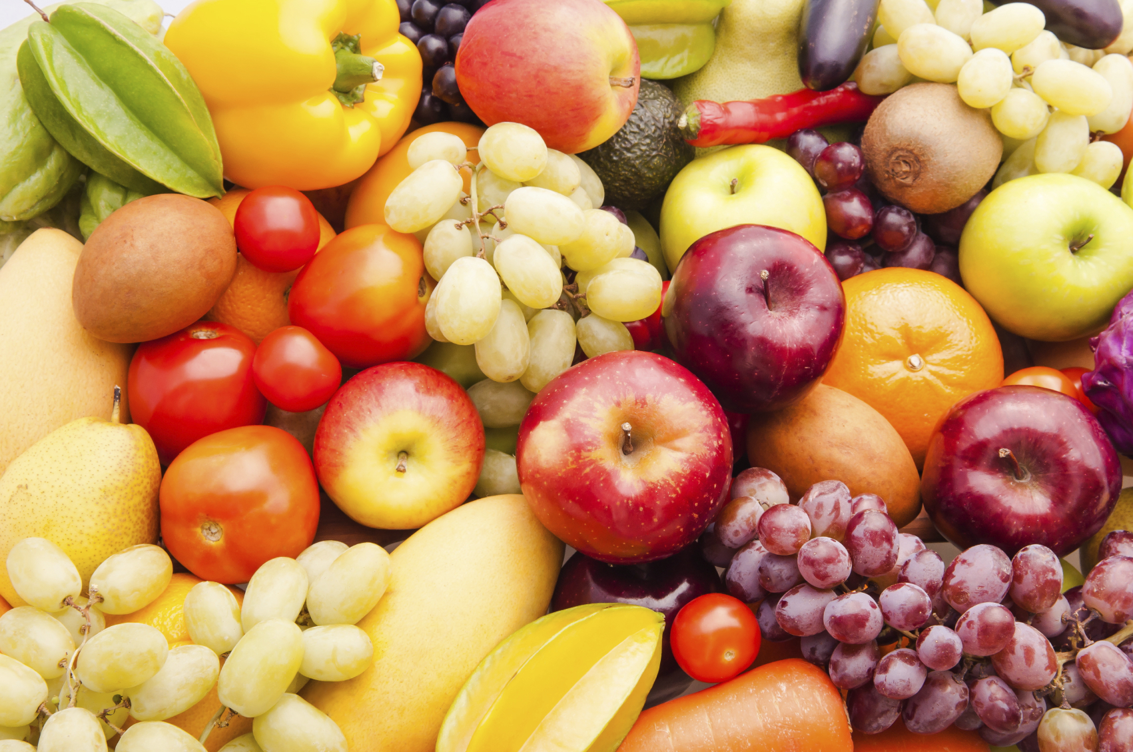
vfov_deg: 26.4
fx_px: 1603
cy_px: 376
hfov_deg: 38.9
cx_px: 566
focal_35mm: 51
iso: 400
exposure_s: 1/60
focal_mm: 34
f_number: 11
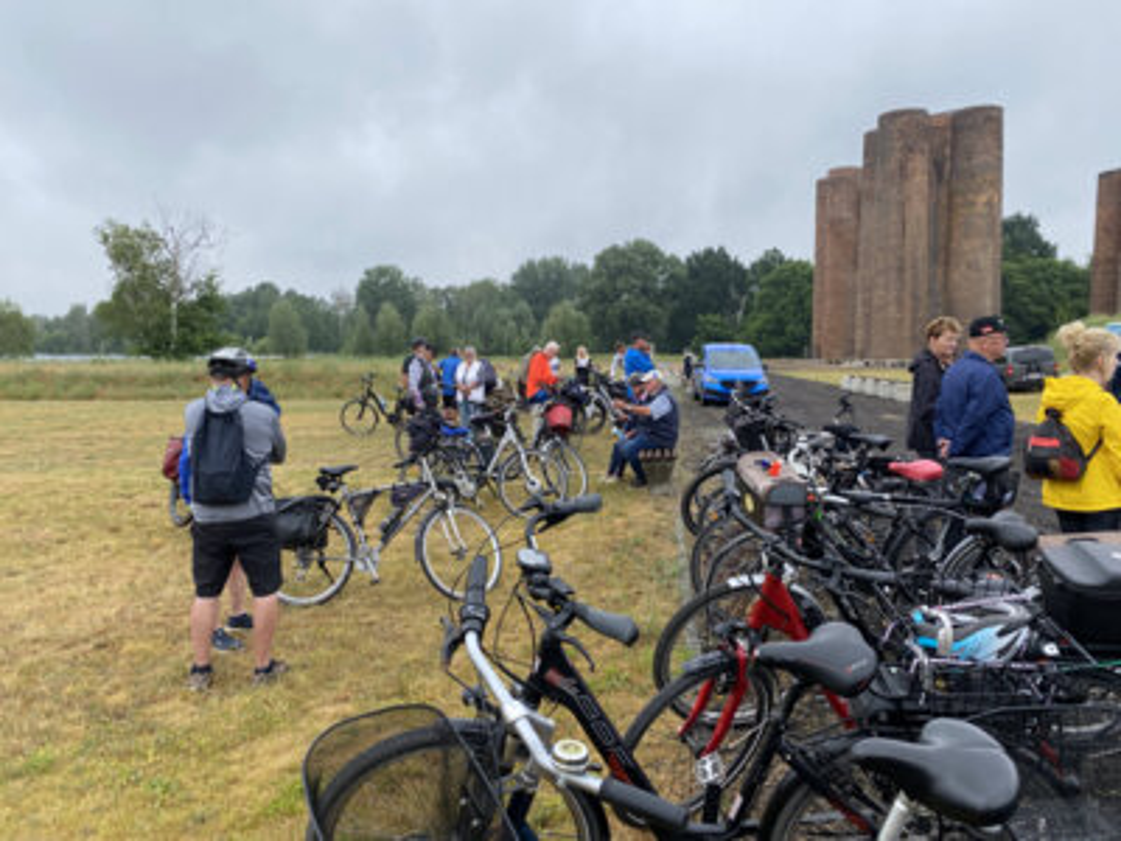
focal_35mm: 26
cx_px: 560
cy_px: 420
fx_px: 842
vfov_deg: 53.1
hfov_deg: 67.3
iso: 32
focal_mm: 4.2
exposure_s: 1/702
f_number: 1.8
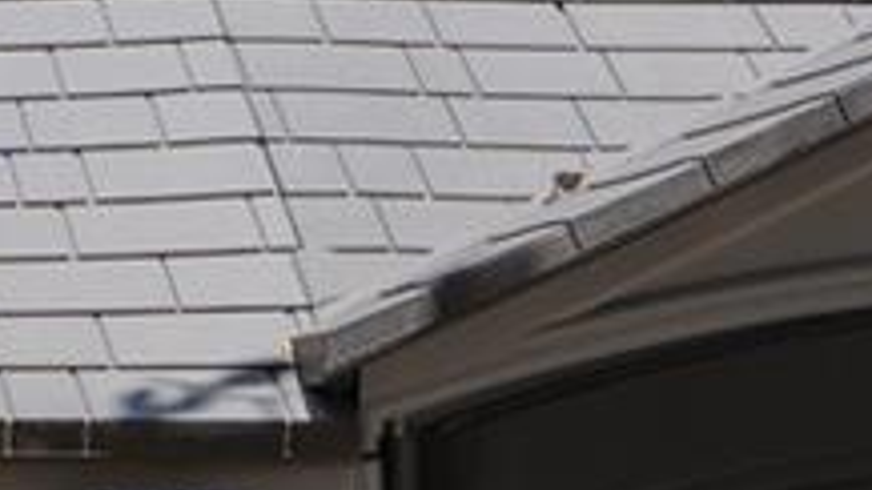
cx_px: 788
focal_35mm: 247
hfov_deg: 8.7
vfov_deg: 4.9
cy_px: 526
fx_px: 5710
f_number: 9
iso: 320
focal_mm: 32
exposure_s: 1/250
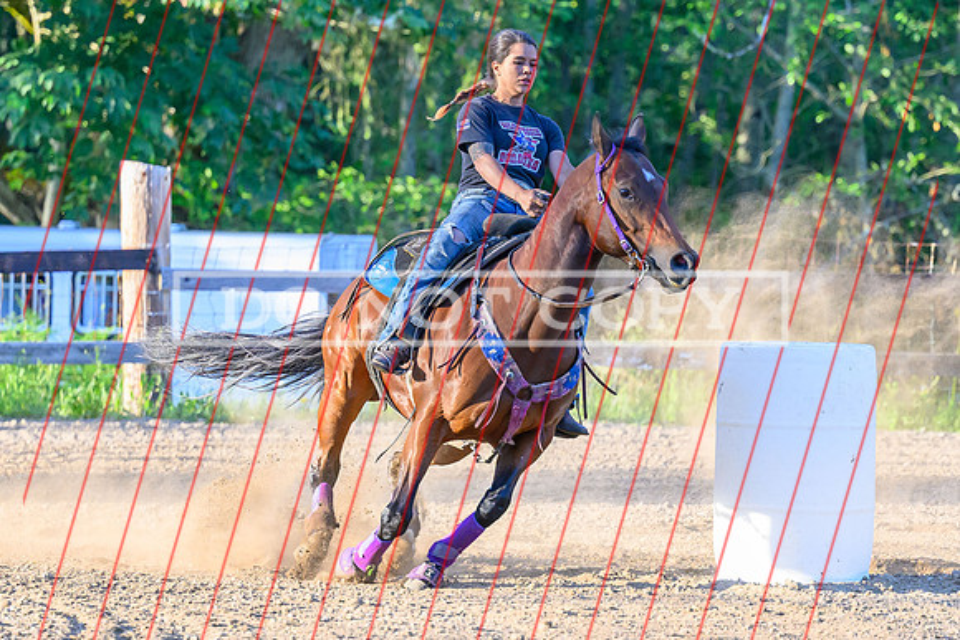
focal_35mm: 222
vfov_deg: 6.2
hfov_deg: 9.3
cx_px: 538
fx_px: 5921
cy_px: 381
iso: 1800
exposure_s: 1/2500
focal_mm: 104
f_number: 2.8
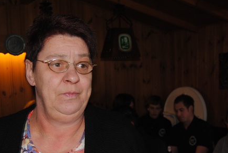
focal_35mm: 49
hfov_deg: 40.2
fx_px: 311
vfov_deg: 27.0
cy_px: 124
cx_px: 99
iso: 200
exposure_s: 1/60
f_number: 3.5
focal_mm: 18
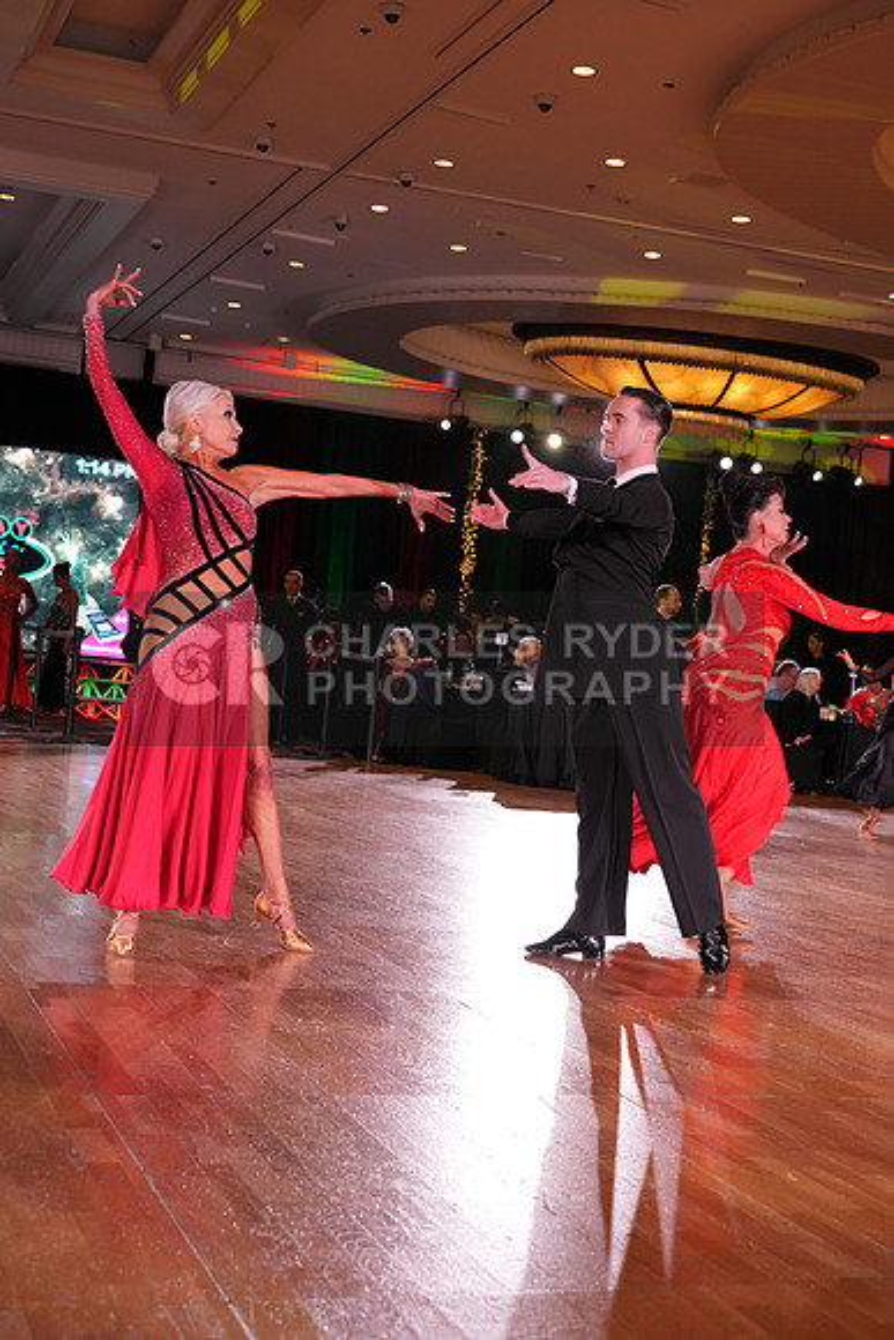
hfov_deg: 29.3
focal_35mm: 46
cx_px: 447
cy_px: 670
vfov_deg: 42.7
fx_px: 1712
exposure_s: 1/200
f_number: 5
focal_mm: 46
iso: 2000
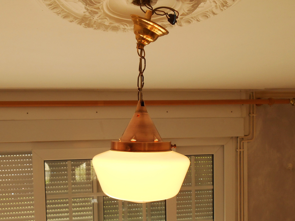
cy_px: 110
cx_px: 148
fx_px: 222
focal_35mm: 26
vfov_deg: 53.1
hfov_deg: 67.3
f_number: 3.4
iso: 80
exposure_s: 1/50
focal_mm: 4.7
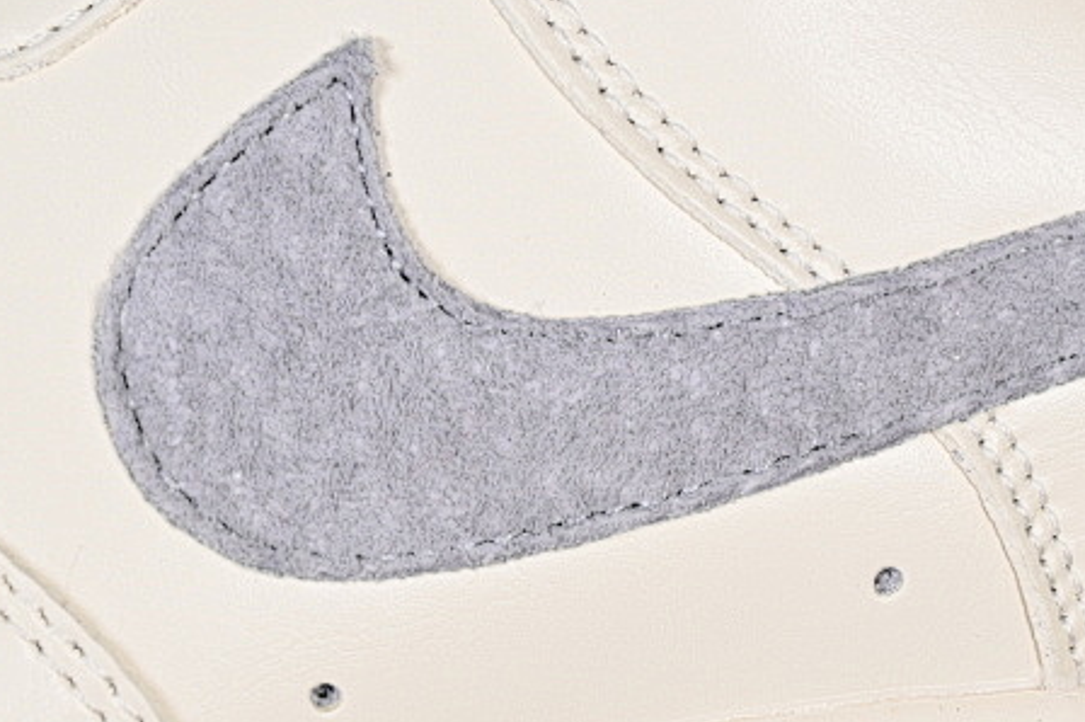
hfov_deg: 11.4
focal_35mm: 181
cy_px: 412
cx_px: 501
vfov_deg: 7.6
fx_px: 5451
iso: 160
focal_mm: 50
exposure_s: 1/80
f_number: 7.1
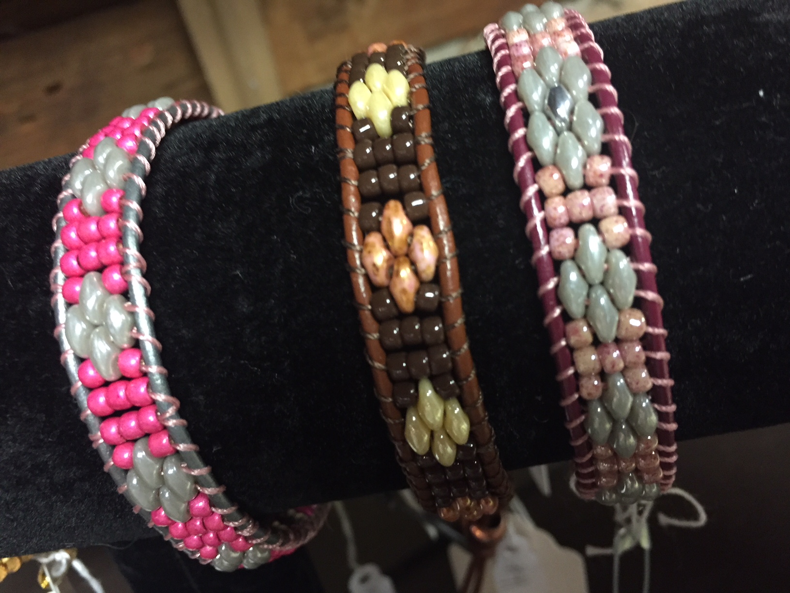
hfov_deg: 61.7
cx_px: 395
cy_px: 296
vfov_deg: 48.2
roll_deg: +15.5
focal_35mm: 29
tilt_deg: -34.6
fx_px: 662
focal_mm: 4.15
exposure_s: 1/17
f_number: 2.2
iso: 250
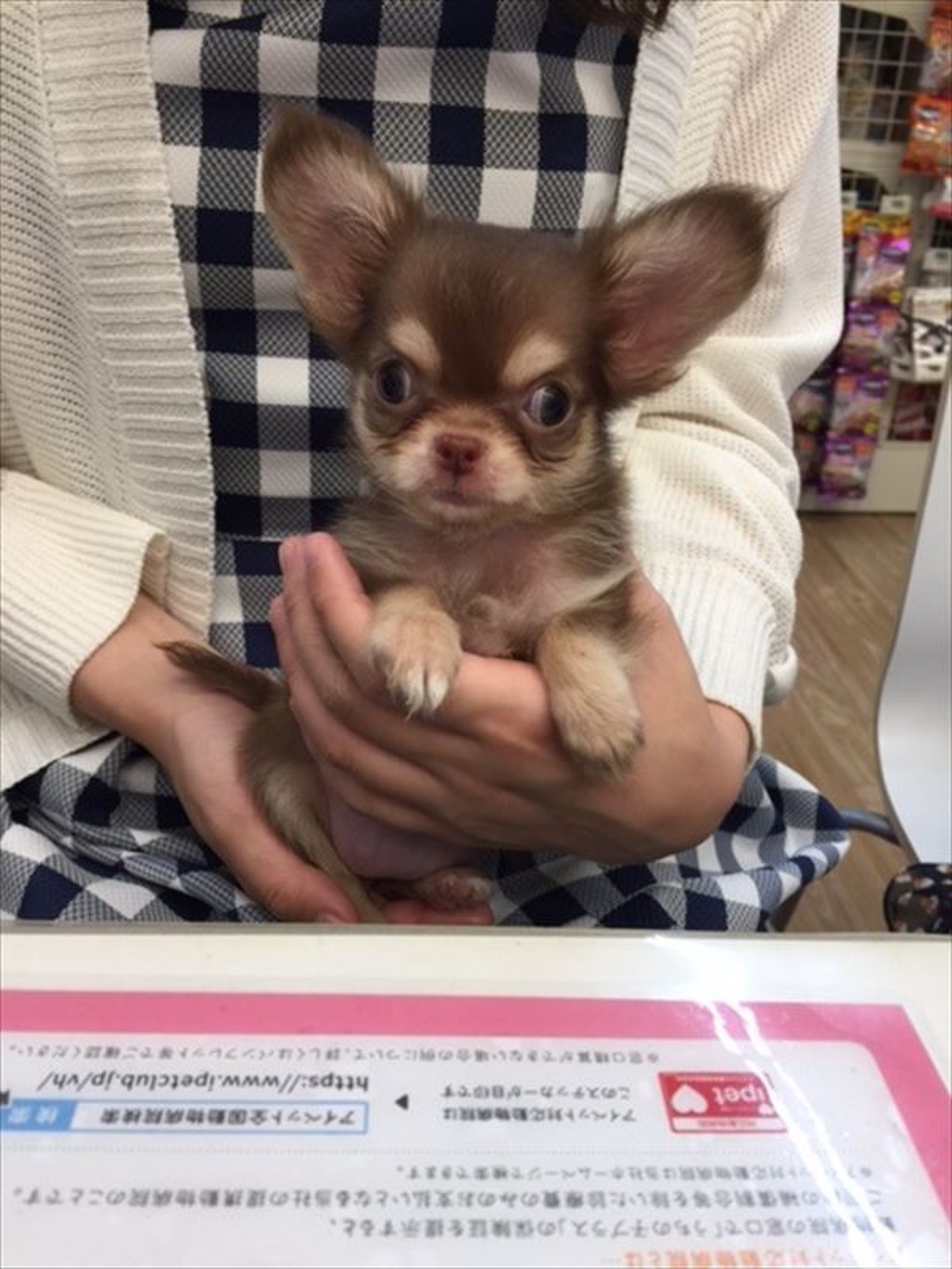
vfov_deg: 61.7
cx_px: 476
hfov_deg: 48.2
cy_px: 634
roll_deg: -4.0
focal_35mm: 29
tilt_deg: -26.2
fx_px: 1063
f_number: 2.2
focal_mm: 4.15
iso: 32
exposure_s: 1/40
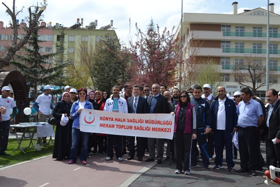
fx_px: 303
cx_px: 140
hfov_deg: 49.5
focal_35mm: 39
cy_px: 94
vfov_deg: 34.2
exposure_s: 1/250
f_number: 8
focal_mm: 26
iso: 100
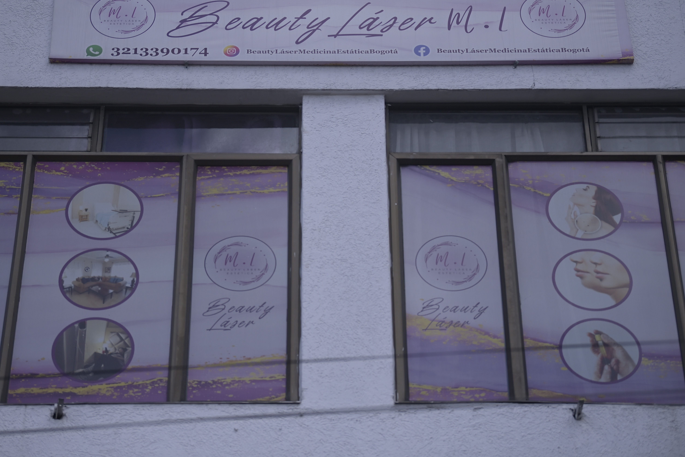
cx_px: 327
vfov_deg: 12.7
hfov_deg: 18.9
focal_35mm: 108
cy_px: 208
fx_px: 2055
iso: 250
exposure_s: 1/4000
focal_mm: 98
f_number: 2.8
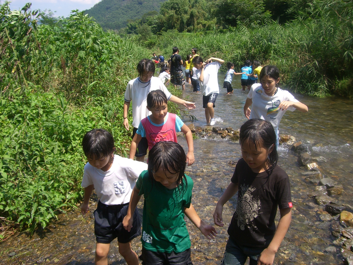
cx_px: 176
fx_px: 388
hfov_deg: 49.0
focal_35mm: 38
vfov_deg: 37.7
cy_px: 132
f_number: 4.3
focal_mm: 6.2
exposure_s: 1/320
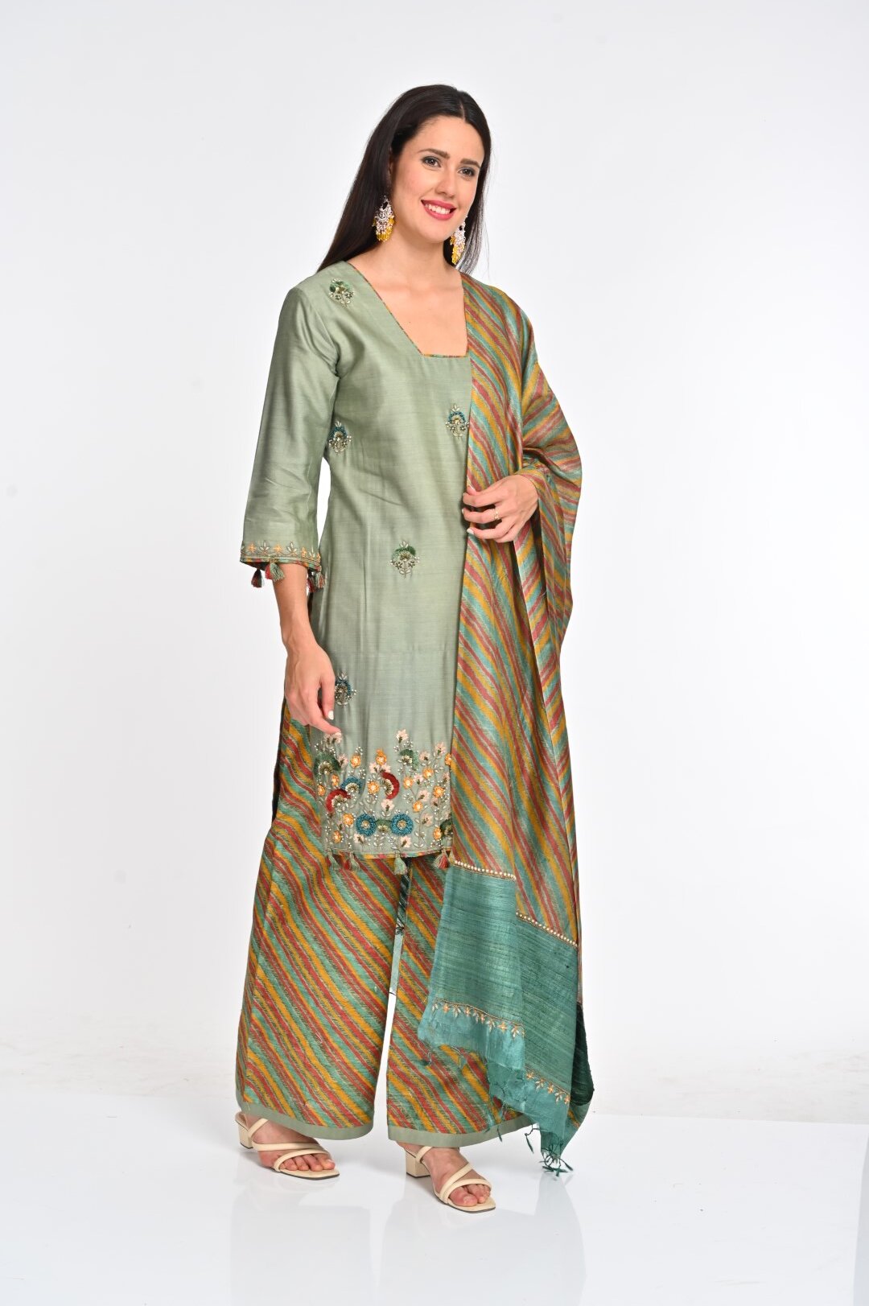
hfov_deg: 25.5
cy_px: 653
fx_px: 1921
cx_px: 434
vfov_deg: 37.5
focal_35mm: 53
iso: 320
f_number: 8
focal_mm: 53
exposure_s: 1/160
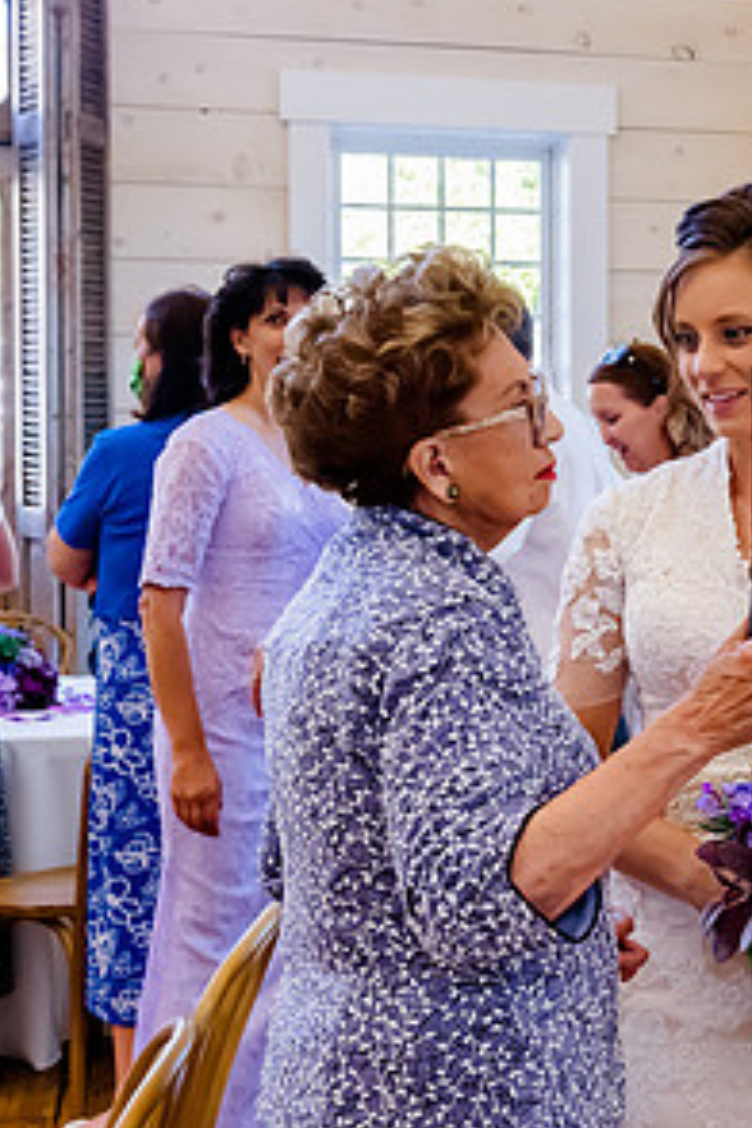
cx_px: 1018
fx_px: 2381
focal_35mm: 76
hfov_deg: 16.8
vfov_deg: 26.6
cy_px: 492
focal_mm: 36
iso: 2500
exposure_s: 1/200
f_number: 6.3
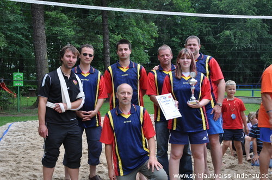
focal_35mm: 46
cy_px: 90
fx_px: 351
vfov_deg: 28.9
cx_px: 136
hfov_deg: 42.4
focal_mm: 31
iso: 220
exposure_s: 1/125
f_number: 5.6
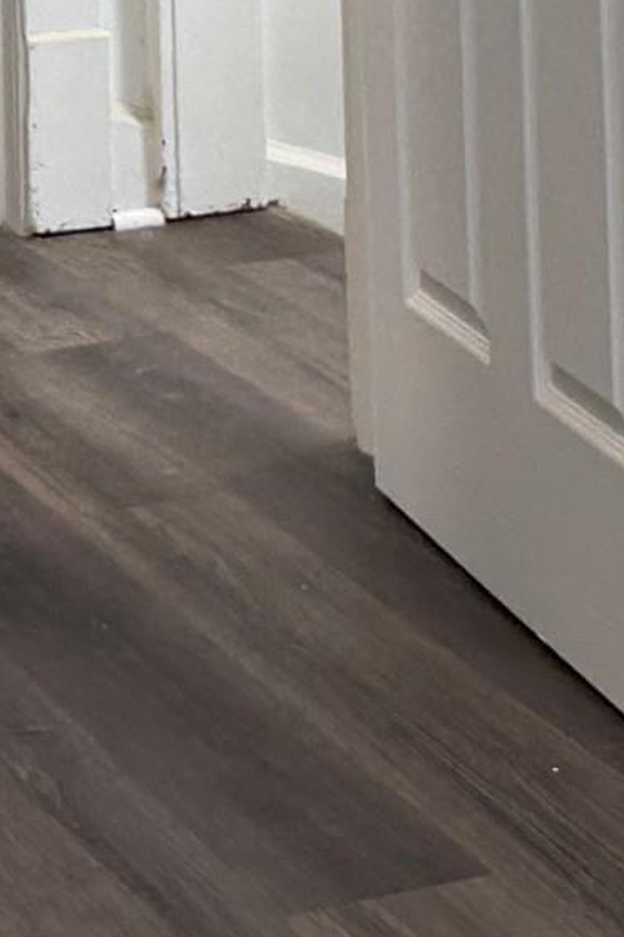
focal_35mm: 137
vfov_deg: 13.9
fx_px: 3564
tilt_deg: -2.6
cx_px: -84
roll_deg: +2.0
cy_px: -519
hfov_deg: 9.9
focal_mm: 6.76
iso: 160
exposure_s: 1/120
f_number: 1.78
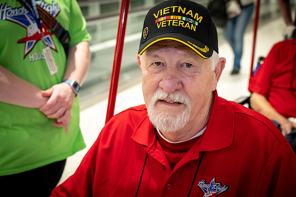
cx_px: 148
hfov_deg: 30.5
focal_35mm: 66
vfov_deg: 20.6
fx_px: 542
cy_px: 98
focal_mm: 66
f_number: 6
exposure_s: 1/100
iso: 5000
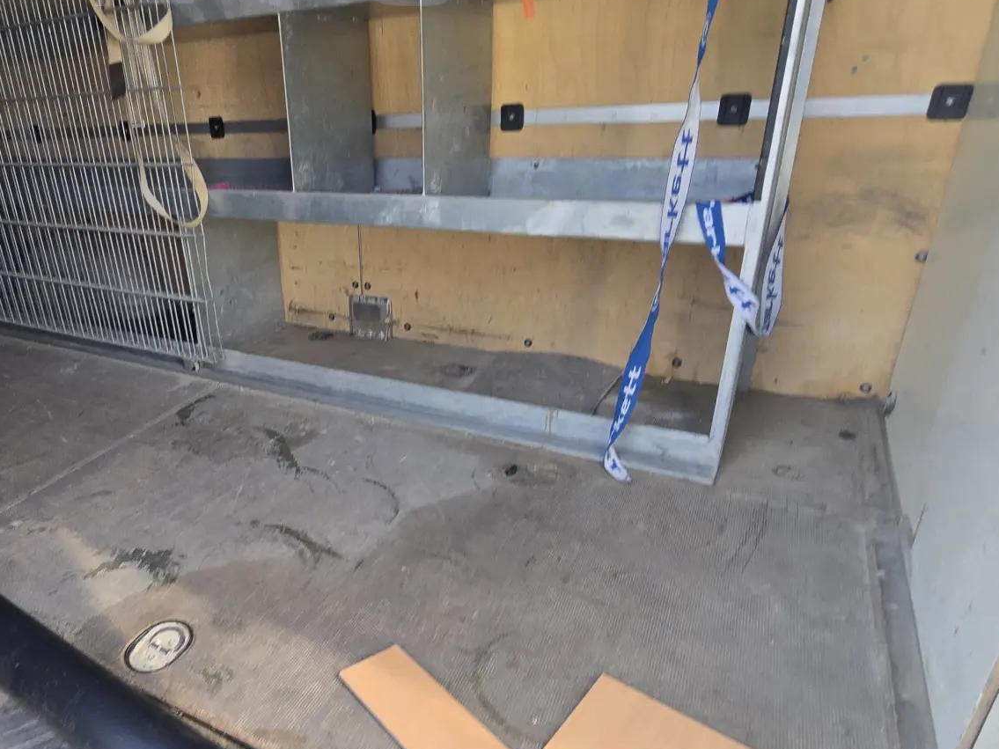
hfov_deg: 74.1
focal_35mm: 22
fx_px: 635
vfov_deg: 61.1
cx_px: 336
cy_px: 382
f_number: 2.2
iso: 50
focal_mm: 2.2
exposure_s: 1/265
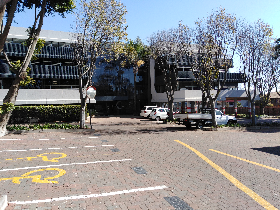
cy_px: 105
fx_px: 210
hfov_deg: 67.3
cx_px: 140
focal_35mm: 26
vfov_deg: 53.1
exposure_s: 1/616
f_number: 2.2
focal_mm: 3.46
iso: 100
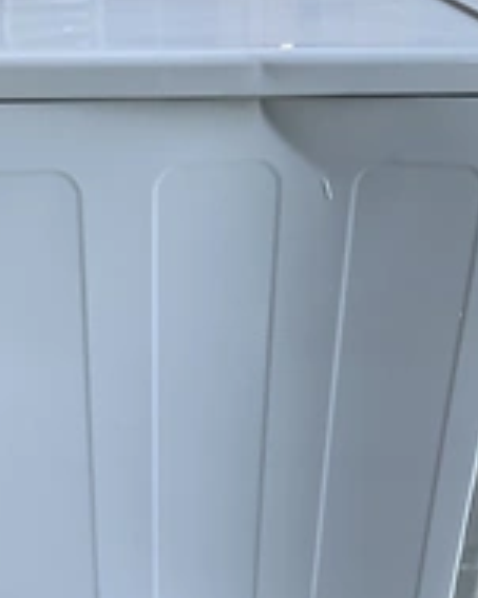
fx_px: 1062
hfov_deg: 25.3
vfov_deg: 30.8
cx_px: 177
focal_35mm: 60
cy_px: 462
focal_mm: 3
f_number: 1.8
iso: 40
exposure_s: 1/60
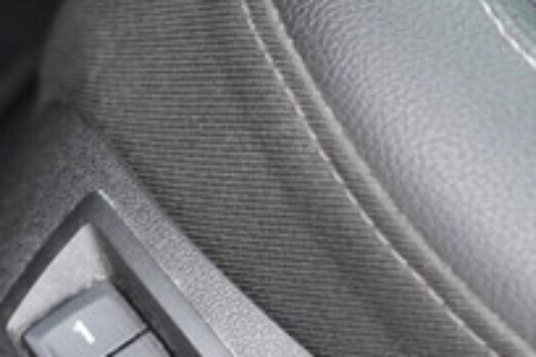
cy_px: 348
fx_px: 1444
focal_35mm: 97
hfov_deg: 20.9
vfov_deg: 13.9
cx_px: 147
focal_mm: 24
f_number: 2.8
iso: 320
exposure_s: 1/40
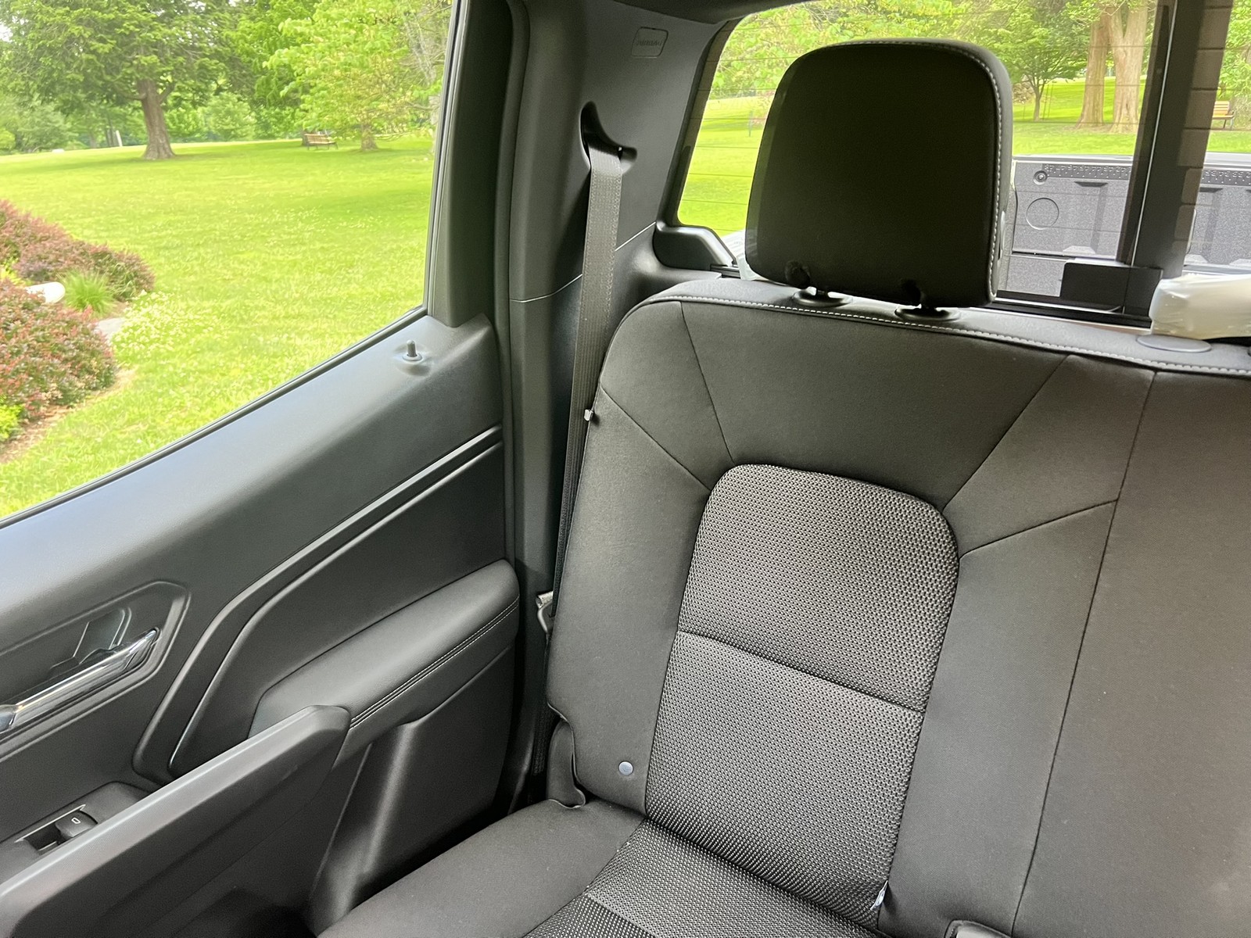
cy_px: 469
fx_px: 940
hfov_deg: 67.3
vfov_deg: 53.1
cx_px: 626
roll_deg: +2.4
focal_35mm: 26
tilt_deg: -23.1
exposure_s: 1/60
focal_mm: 5.7
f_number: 1.5
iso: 500
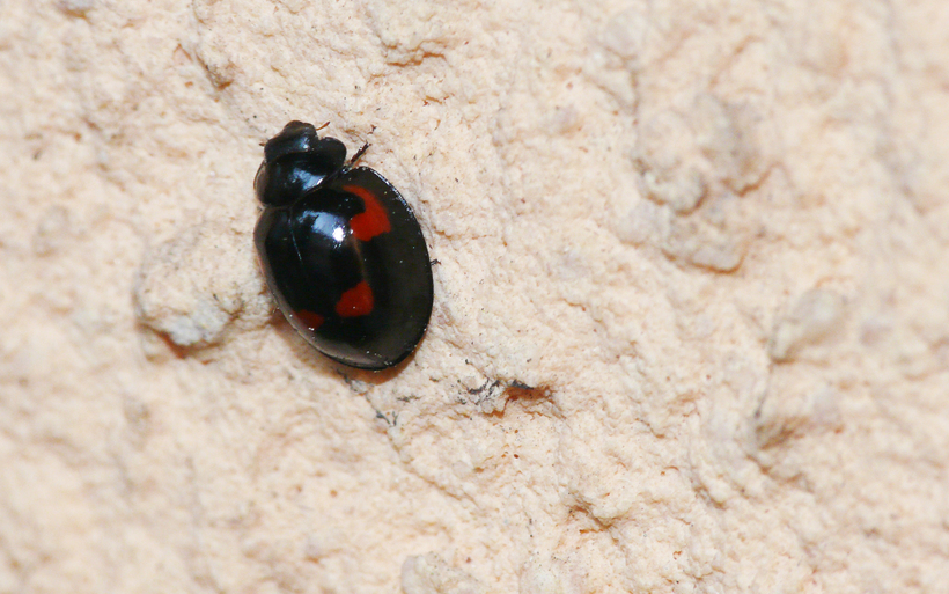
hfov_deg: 4.5
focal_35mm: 463
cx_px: 481
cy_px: 229
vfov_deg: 2.8
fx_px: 11978
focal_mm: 88.8
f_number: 10
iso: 200
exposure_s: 1/80
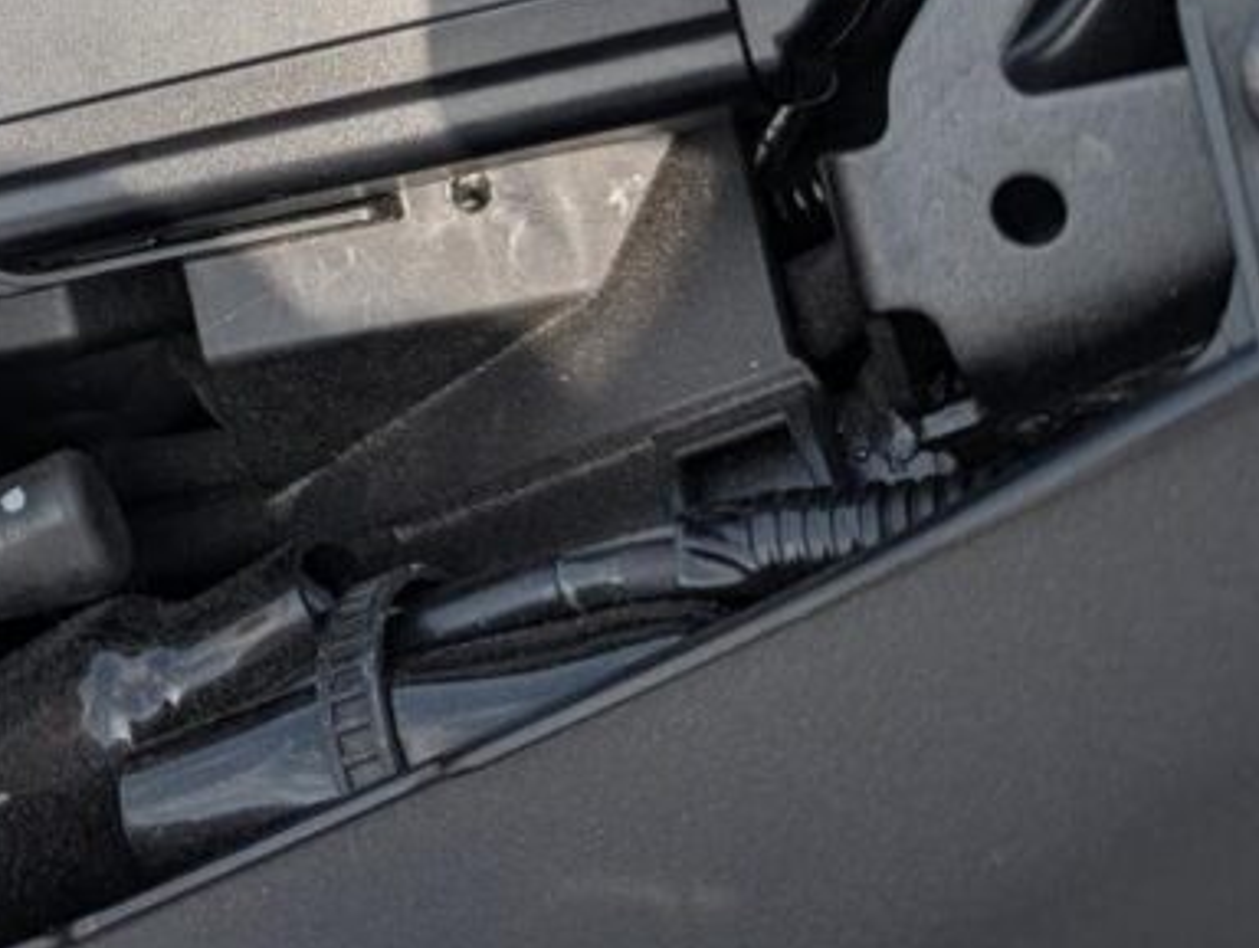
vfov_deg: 21.8
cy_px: -87
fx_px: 2331
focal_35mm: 64
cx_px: 26
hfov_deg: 28.5
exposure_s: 1/805
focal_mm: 6.9
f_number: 1.68
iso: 18
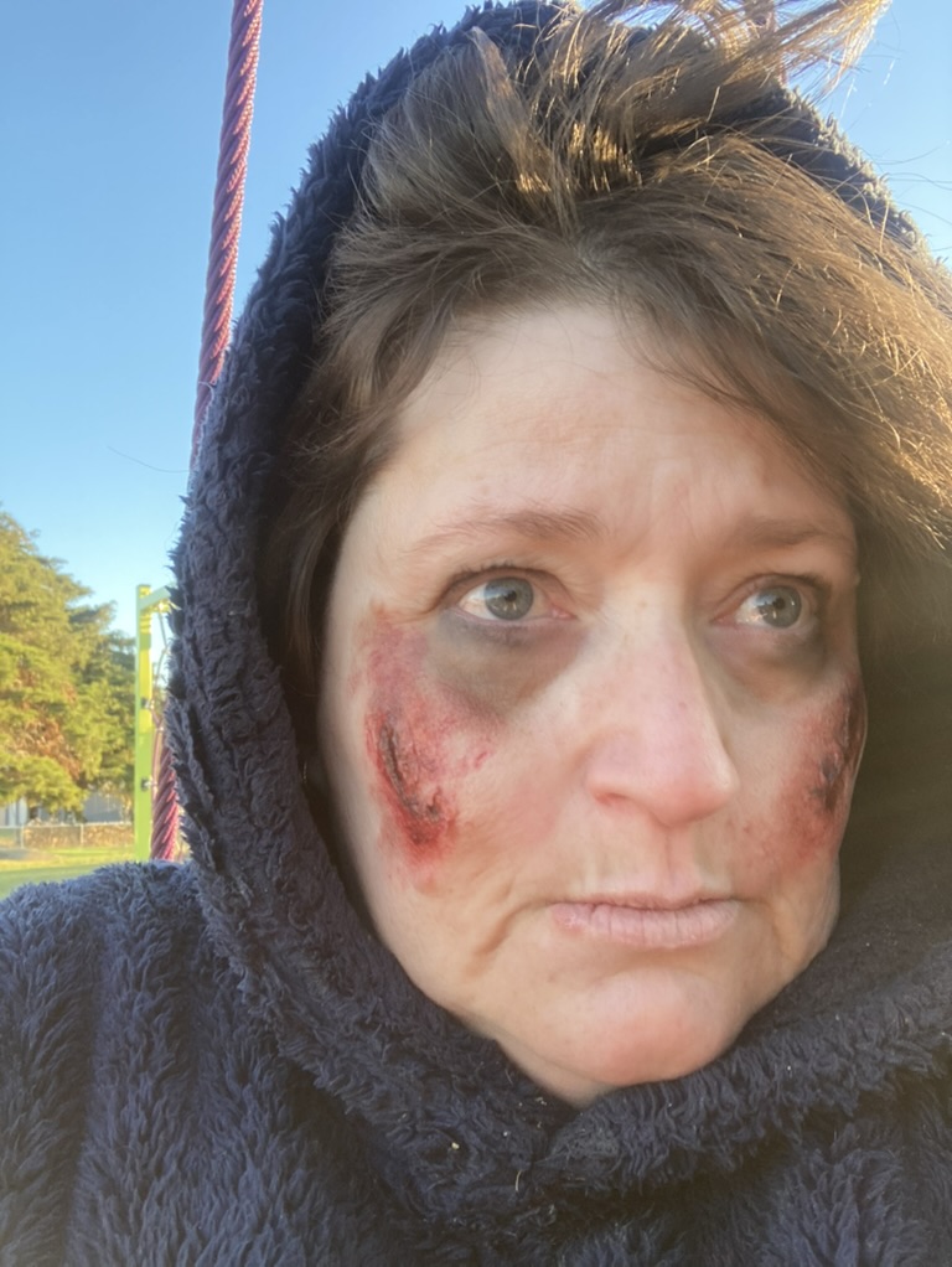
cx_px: 476
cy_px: 634
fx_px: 1172
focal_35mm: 32
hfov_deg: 44.2
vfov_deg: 56.8
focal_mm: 2.87
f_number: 2.2
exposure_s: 1/121
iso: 50
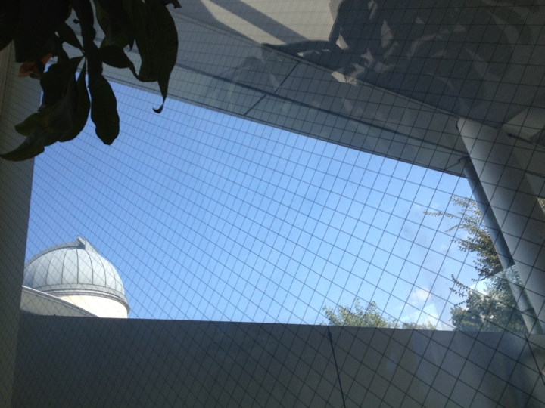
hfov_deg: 52.6
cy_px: 204
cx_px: 272
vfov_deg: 40.7
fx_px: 551
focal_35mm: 35
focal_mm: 4.28
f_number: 2.4
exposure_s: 1/635
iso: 64
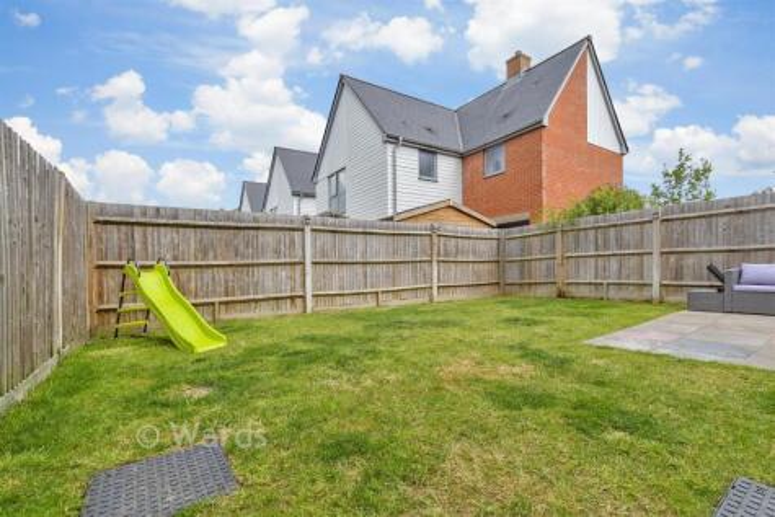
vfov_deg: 77.4
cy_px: 258
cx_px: 388
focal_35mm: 15
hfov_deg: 100.4
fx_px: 323
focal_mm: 10
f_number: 8
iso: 160
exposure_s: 1/320
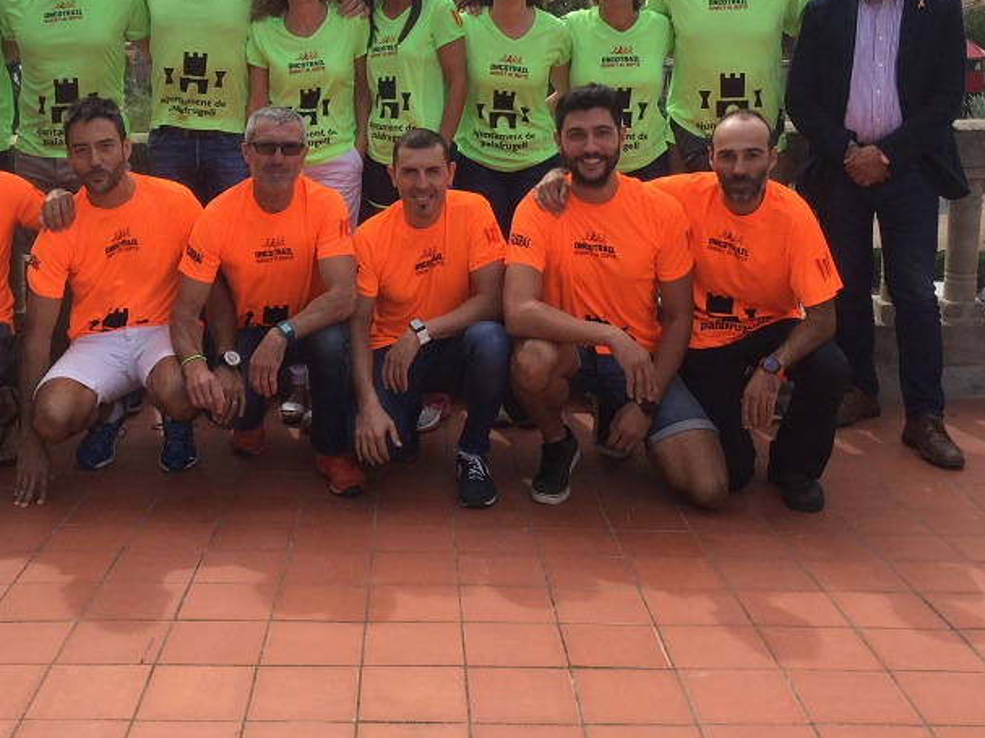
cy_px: 199
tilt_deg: -12.4
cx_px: 341
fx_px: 1309
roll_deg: +0.6
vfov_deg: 31.0
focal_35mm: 46
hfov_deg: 40.8
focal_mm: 3.3
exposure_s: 1/515
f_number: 2.4
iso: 25
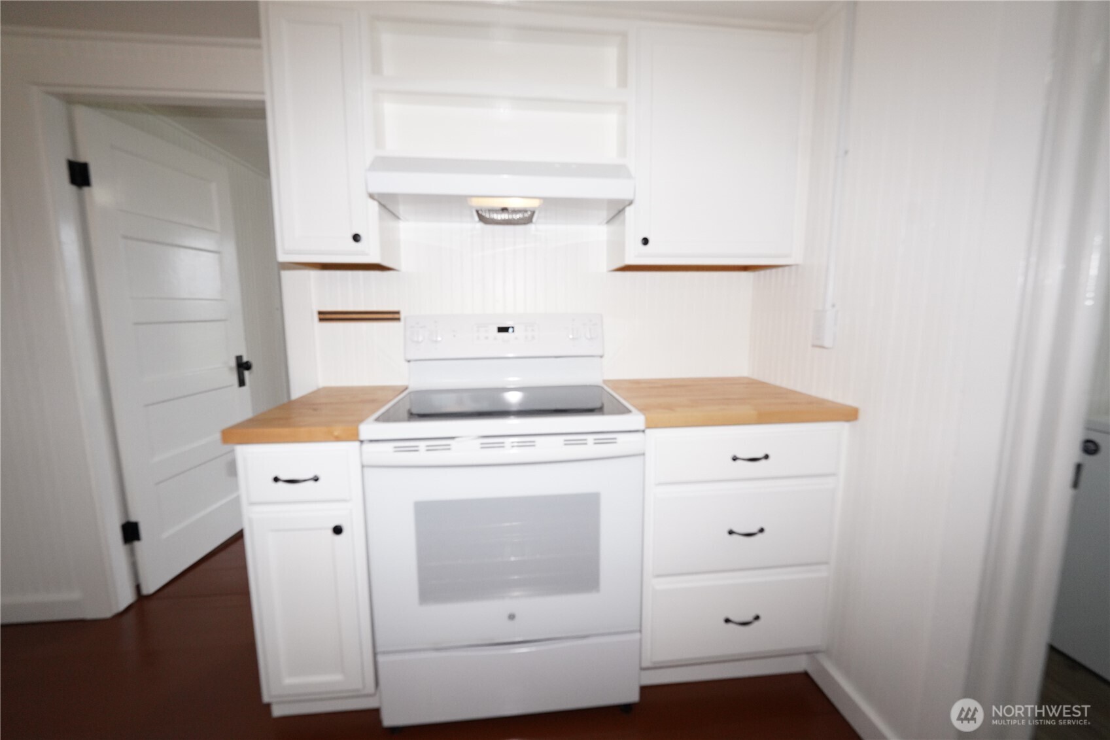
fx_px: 432
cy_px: 370
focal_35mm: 14
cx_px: 555
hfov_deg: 104.3
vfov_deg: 81.2
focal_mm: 14
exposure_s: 1/1250
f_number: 4
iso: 3200
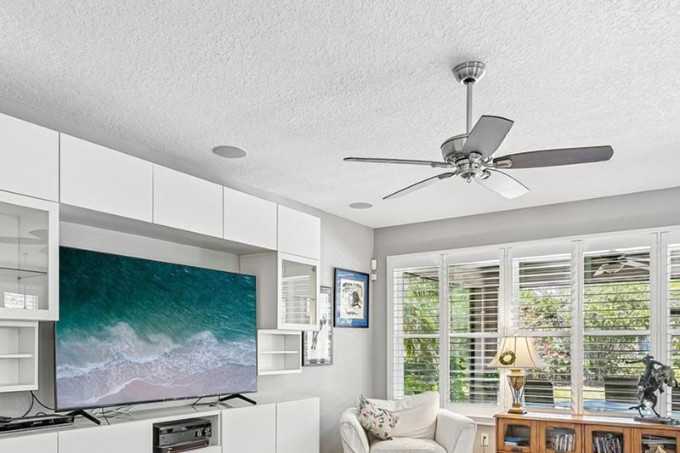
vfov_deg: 44.7
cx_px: 334
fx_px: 529
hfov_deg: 65.5
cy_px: 345
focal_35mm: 28
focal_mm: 14
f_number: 8
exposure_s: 1/8
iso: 400
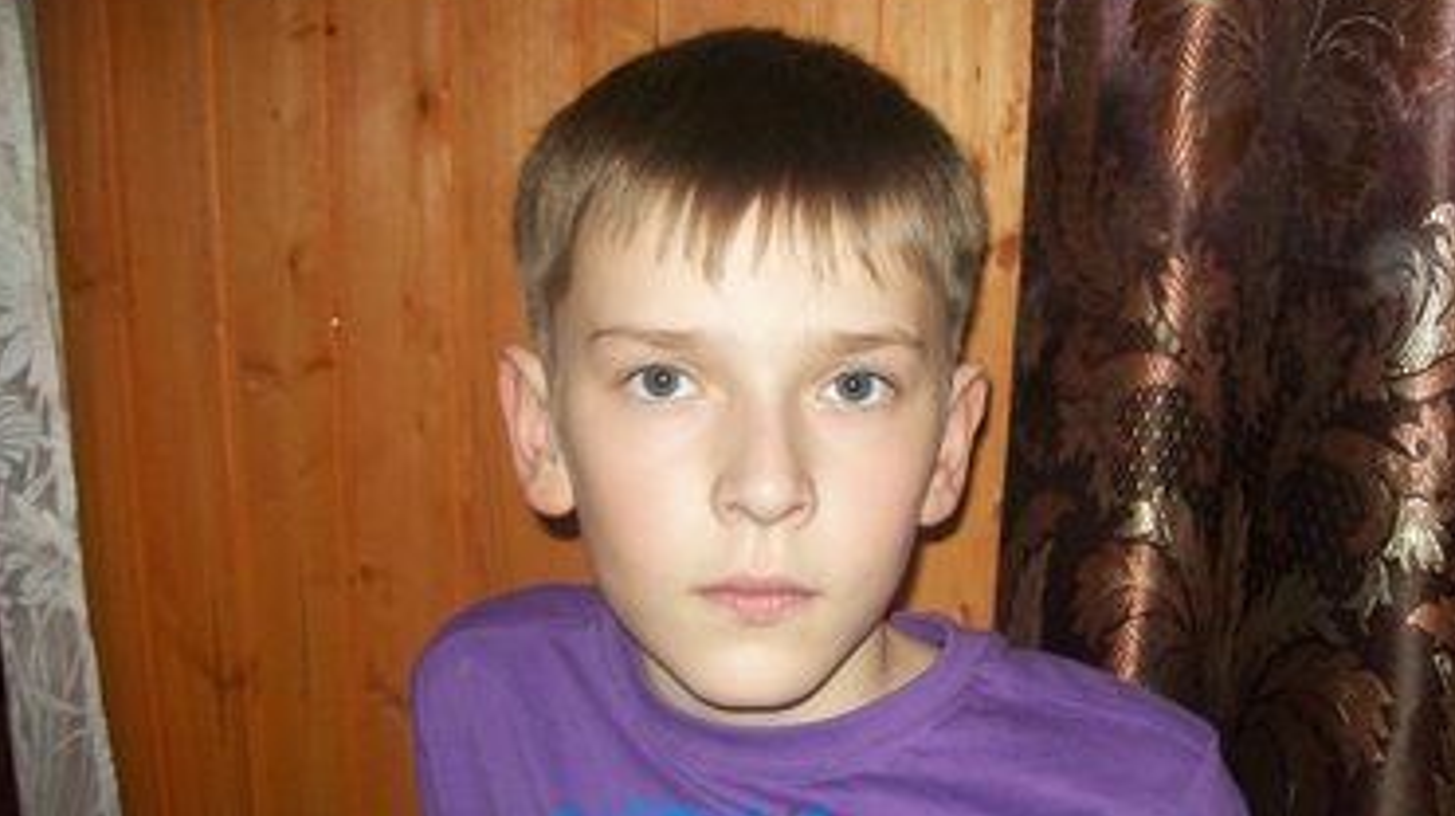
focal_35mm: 45
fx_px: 1735
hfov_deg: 45.3
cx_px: 867
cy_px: 541
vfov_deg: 26.3
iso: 160
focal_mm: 6.1
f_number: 2.7
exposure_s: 1/60
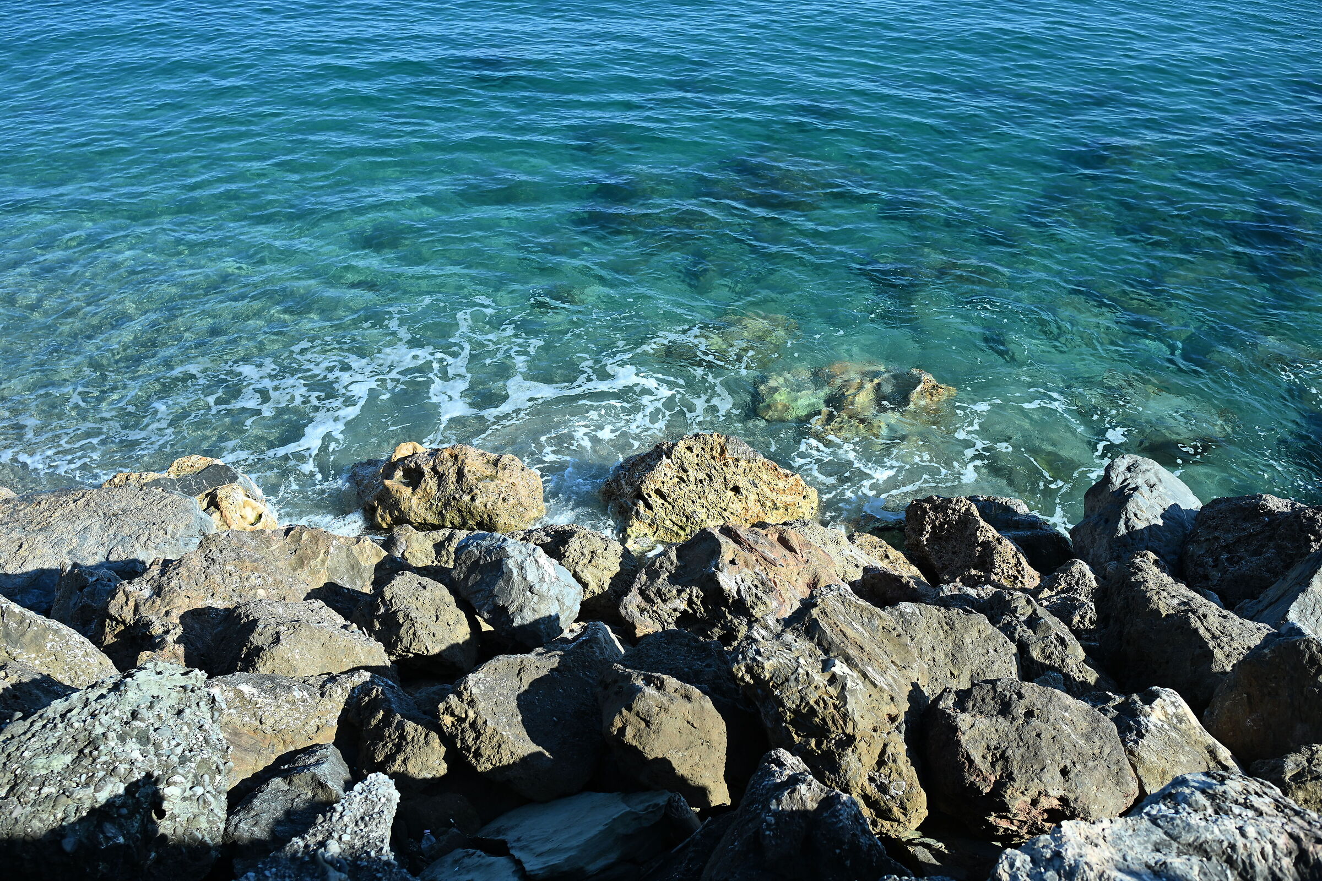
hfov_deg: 54.4
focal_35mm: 35
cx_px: 661
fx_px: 1285
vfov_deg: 37.9
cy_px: 440
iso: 100
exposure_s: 1/500
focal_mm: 35
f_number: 4.5
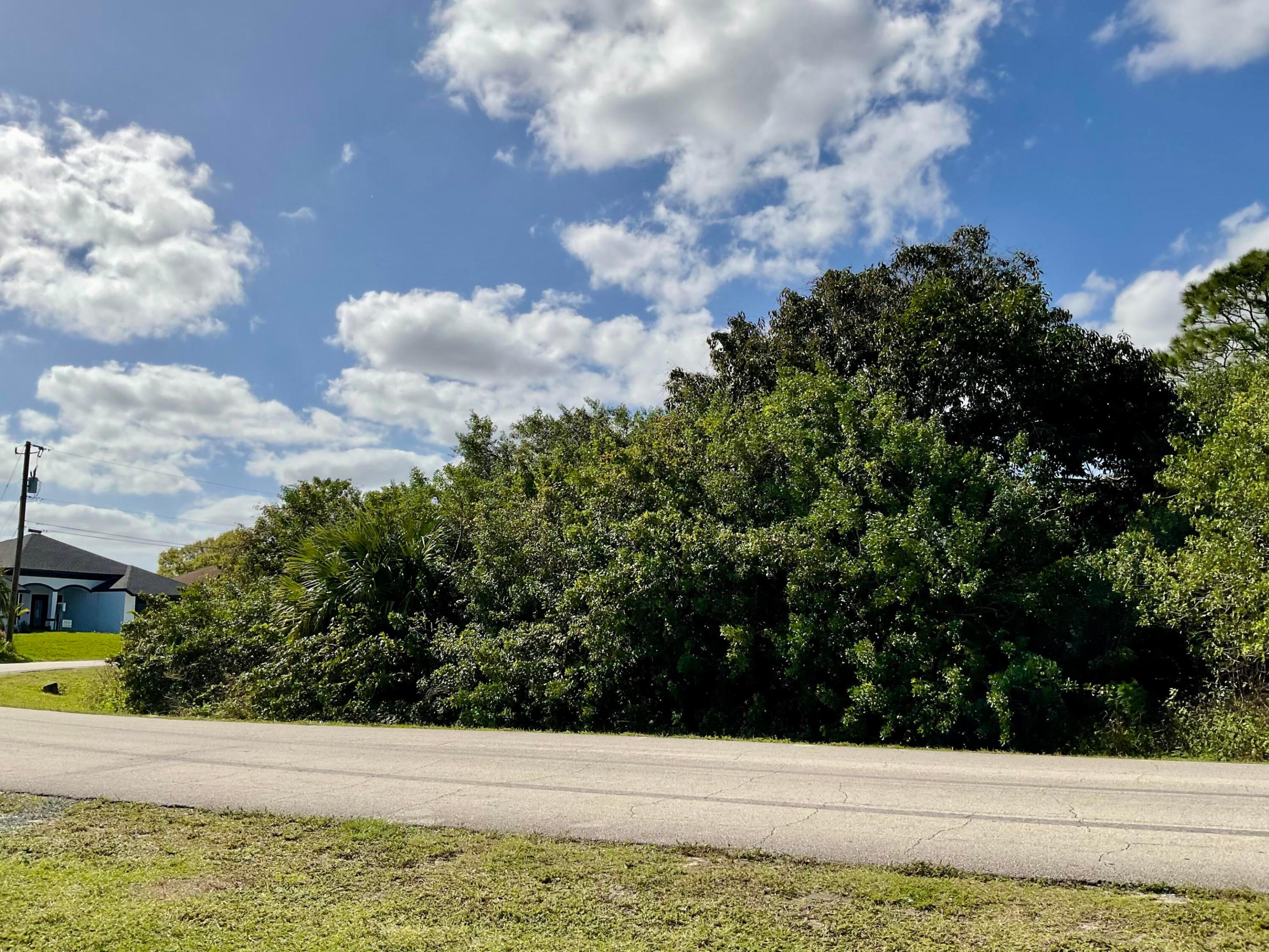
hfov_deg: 61.7
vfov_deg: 48.2
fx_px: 1063
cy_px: 476
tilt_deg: +10.9
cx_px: 634
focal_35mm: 29
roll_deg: +0.6
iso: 20
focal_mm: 3
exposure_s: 1/3788
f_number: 1.8
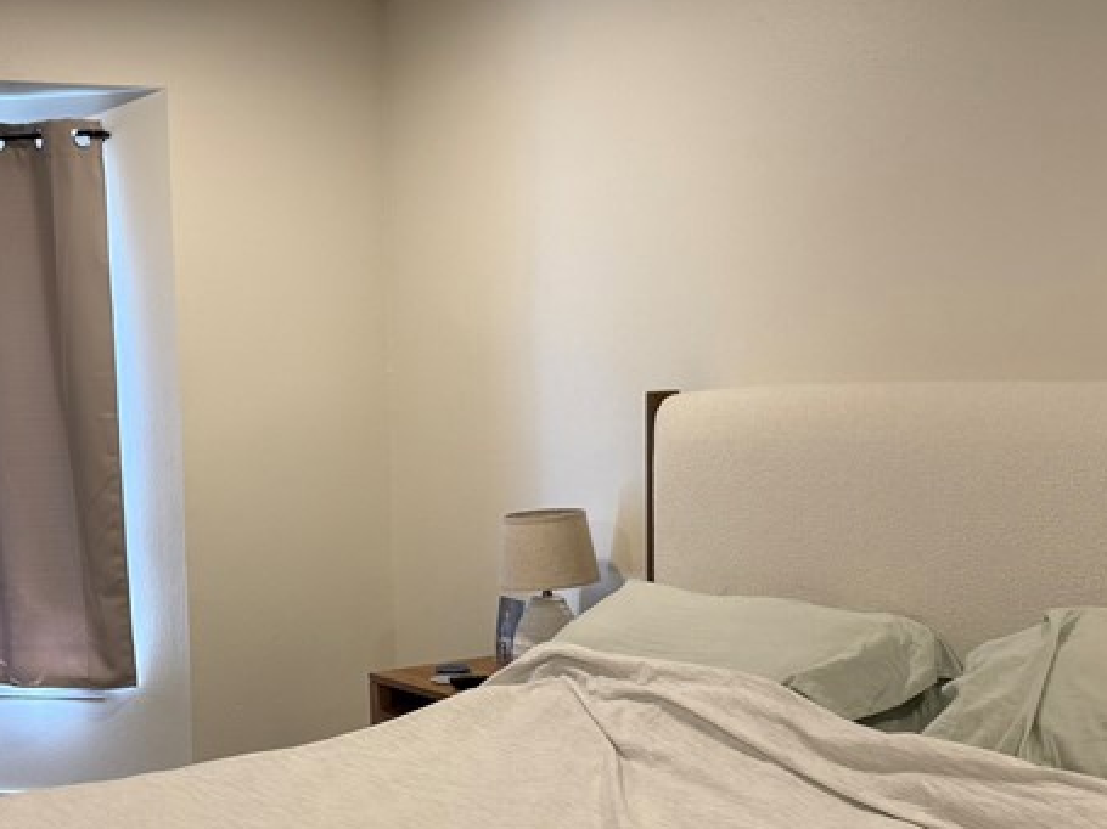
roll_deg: +2.0
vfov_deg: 26.7
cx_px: 302
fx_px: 1726
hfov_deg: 34.9
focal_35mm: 54
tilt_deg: -8.0
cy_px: 605
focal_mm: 6.76
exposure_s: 1/120
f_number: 1.78
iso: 160
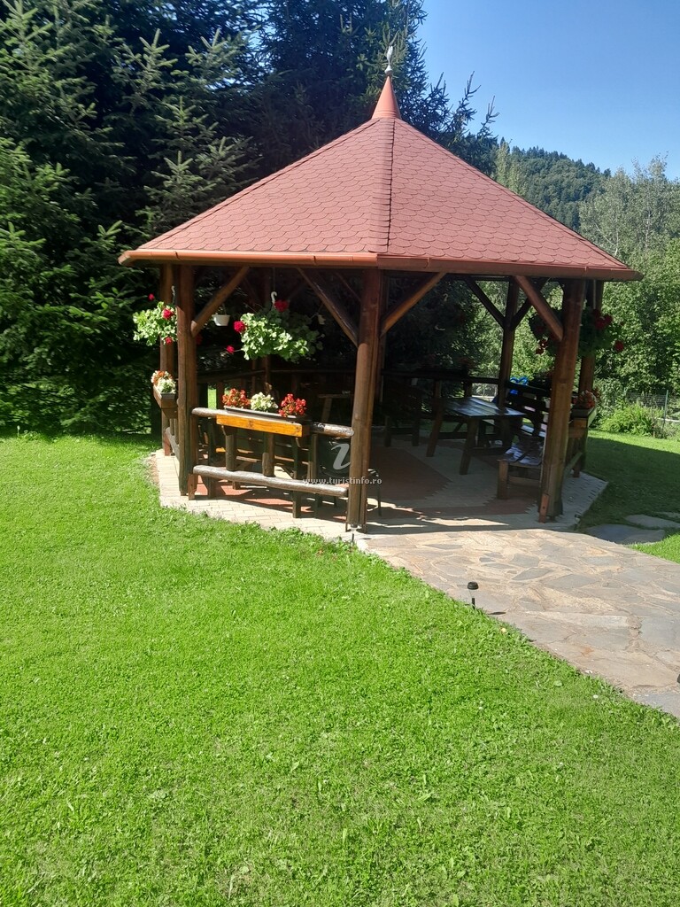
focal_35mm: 27
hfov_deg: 51.4
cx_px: 340
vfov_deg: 65.3
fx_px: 707
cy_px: 454
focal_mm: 4
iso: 40
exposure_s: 1/193
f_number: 1.8
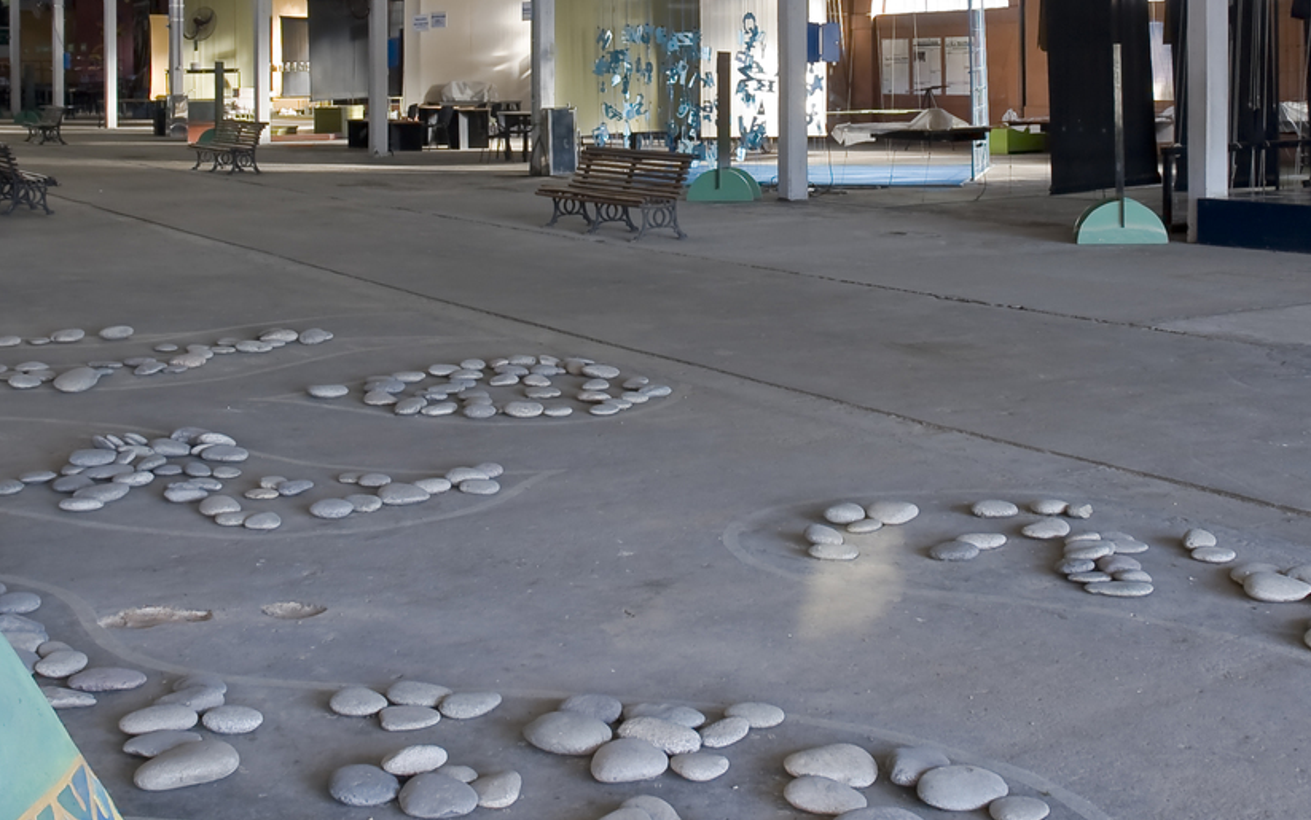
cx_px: 696
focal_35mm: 50
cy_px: 65
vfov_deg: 25.0
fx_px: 1787
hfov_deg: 40.3
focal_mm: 18
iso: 100
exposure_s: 1/4
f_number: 8
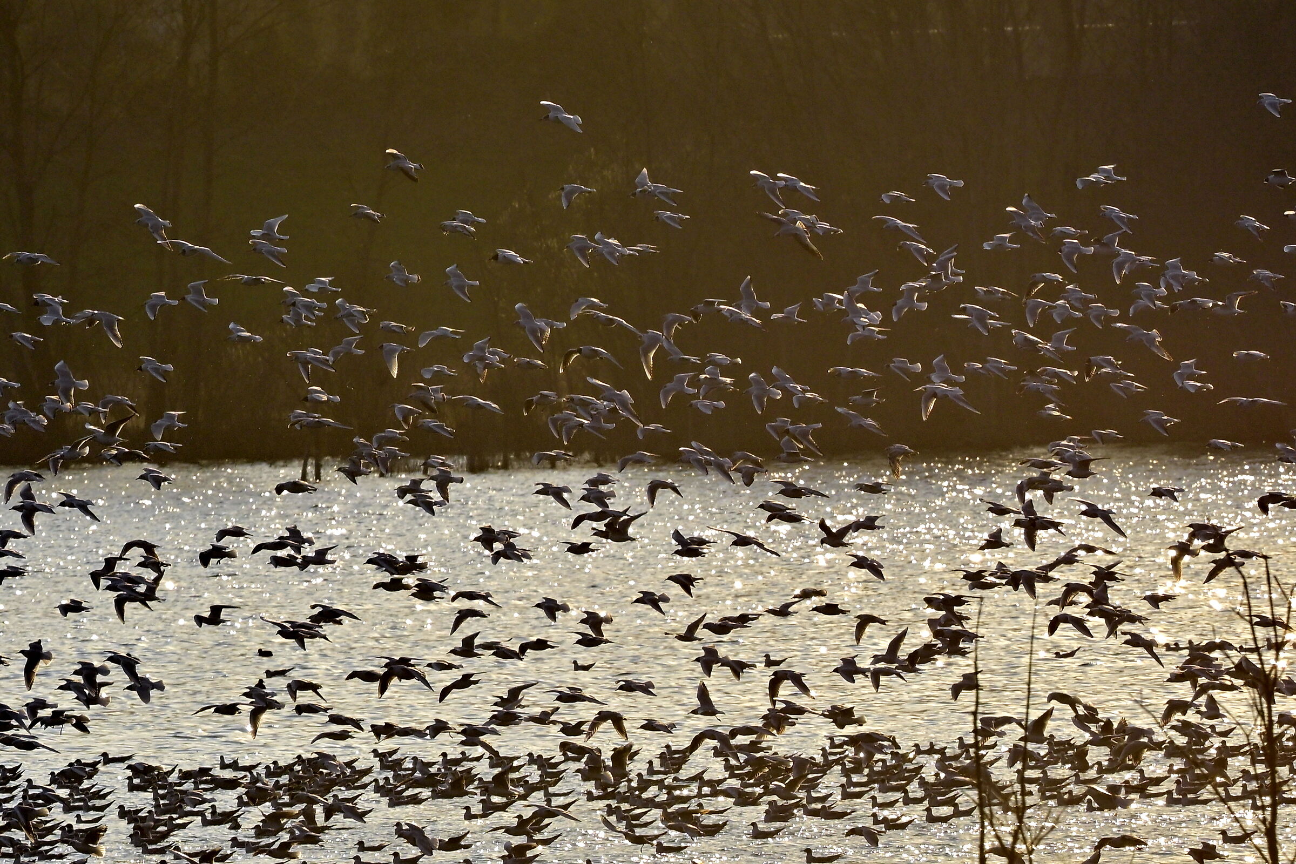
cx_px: 648
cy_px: 432
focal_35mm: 500
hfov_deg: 4.1
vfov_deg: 2.7
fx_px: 17999
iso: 250
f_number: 13
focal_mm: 500
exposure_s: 1/1000
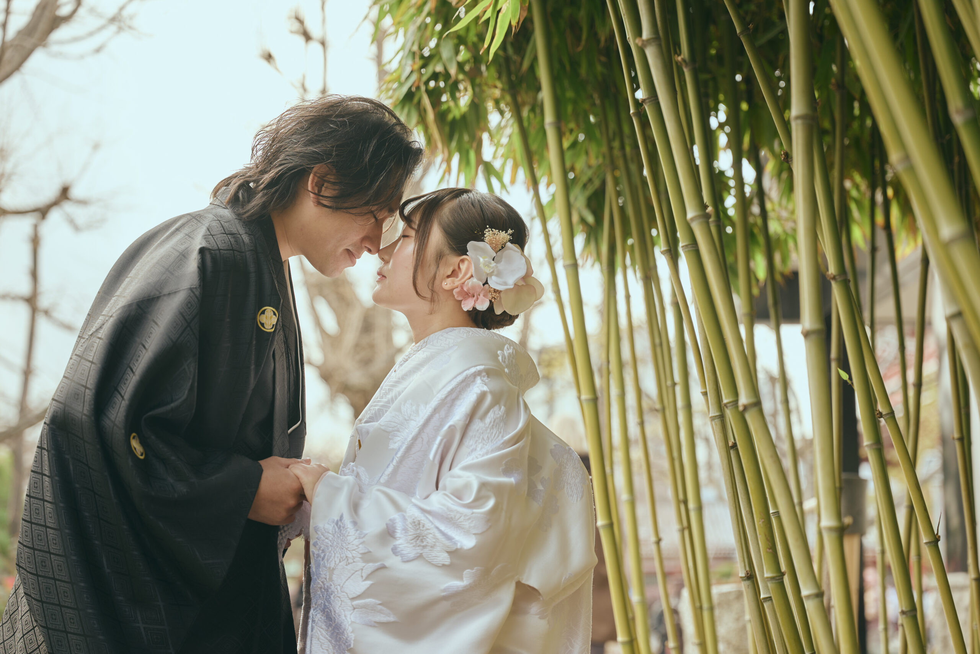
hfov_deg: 31.9
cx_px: 490
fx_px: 1715
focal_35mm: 63
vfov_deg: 21.6
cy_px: 327
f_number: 2.8
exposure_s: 1/400
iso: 160
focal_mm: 63
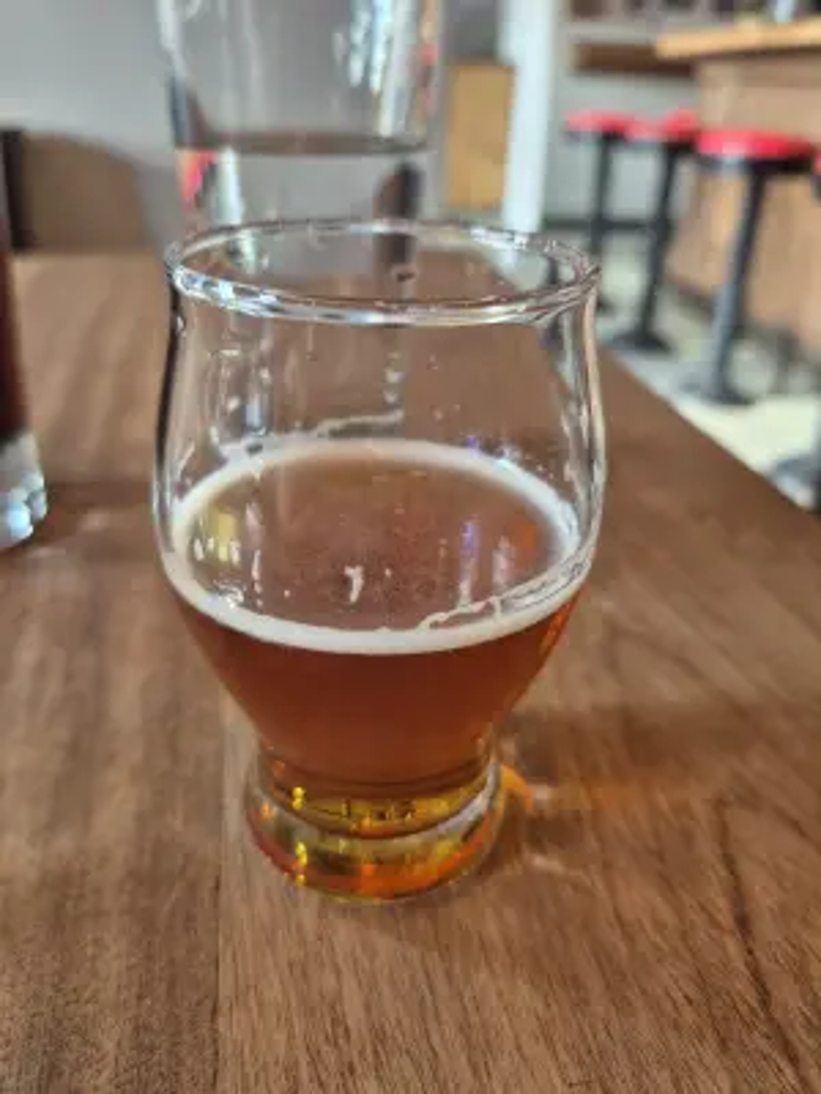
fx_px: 727
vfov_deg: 73.9
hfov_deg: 58.9
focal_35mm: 23
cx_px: 410
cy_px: 547
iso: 320
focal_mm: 5.4
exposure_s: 1/120
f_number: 1.8
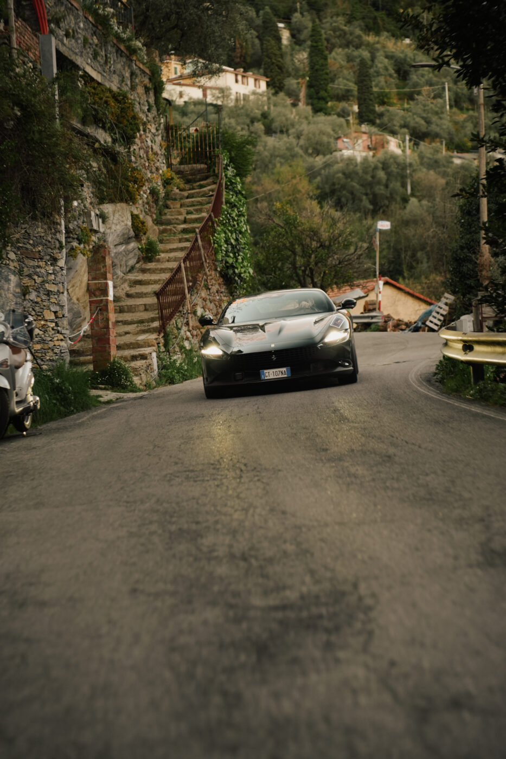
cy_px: 380
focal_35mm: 75
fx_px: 1582
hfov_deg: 18.2
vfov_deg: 27.0
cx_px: 253
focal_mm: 75
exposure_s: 1/100
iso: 1000
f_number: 2.8
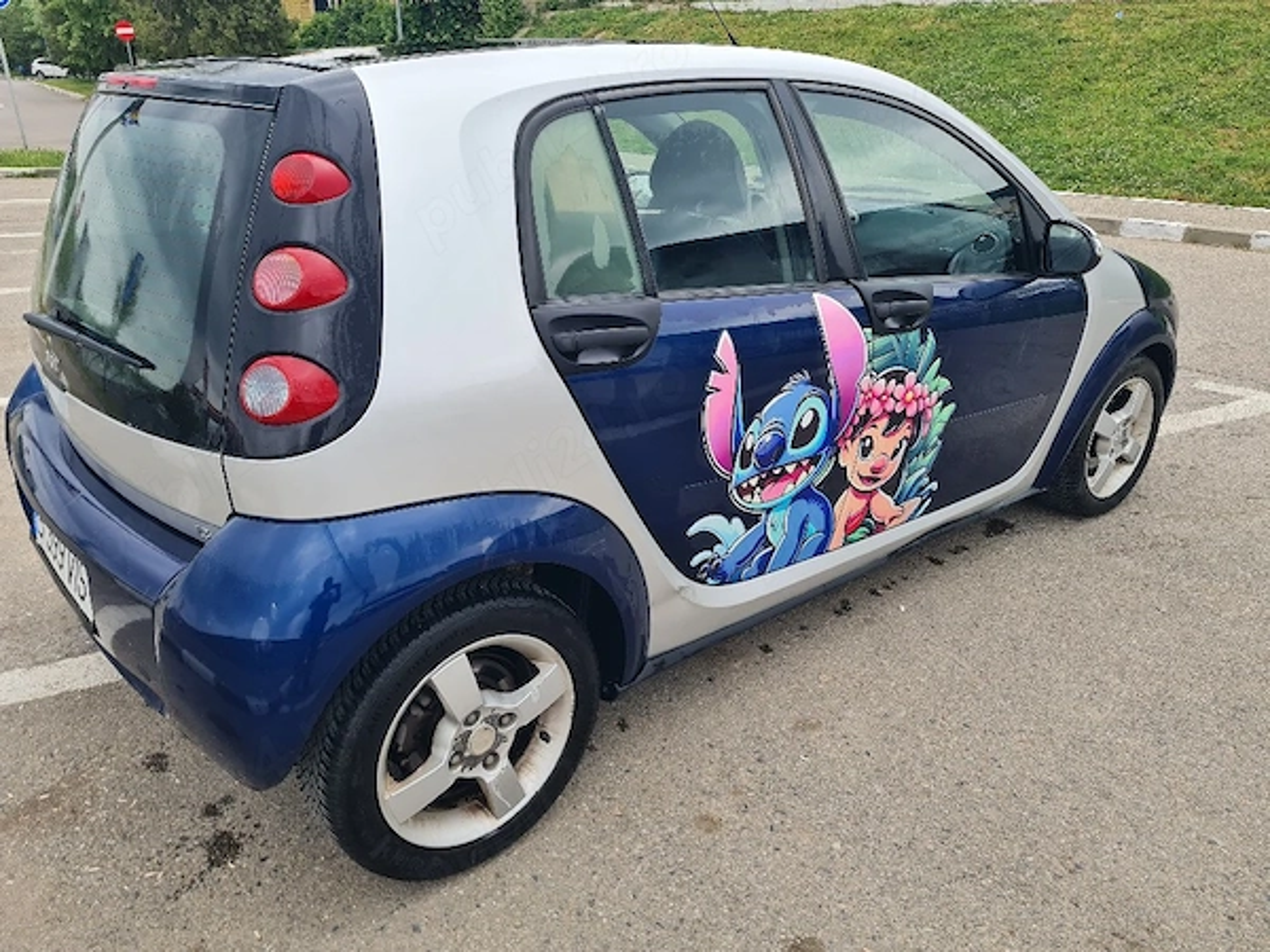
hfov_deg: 67.3
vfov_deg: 53.1
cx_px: 635
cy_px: 476
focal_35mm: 26
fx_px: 954
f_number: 1.8
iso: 50
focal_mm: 5.4
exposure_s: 1/667
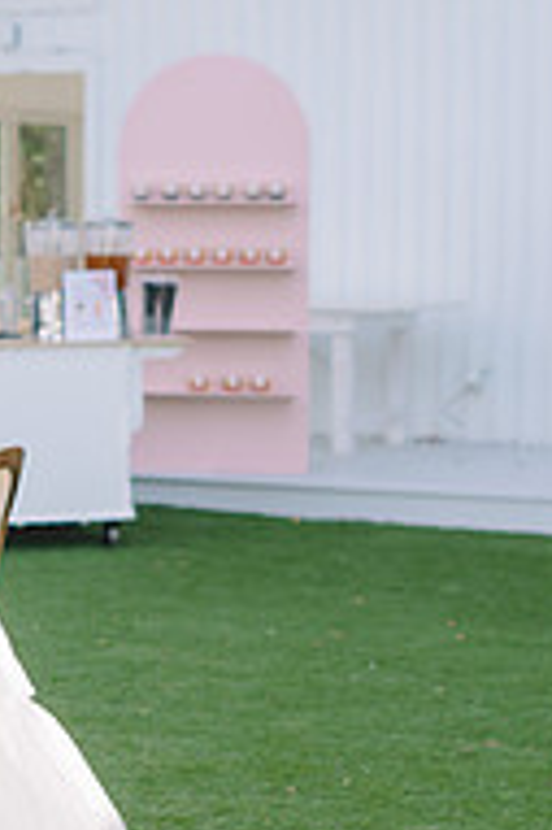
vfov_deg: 17.4
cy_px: 443
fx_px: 2719
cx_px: -22
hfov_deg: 11.5
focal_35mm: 118
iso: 50
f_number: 2.5
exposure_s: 1/200
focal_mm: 50
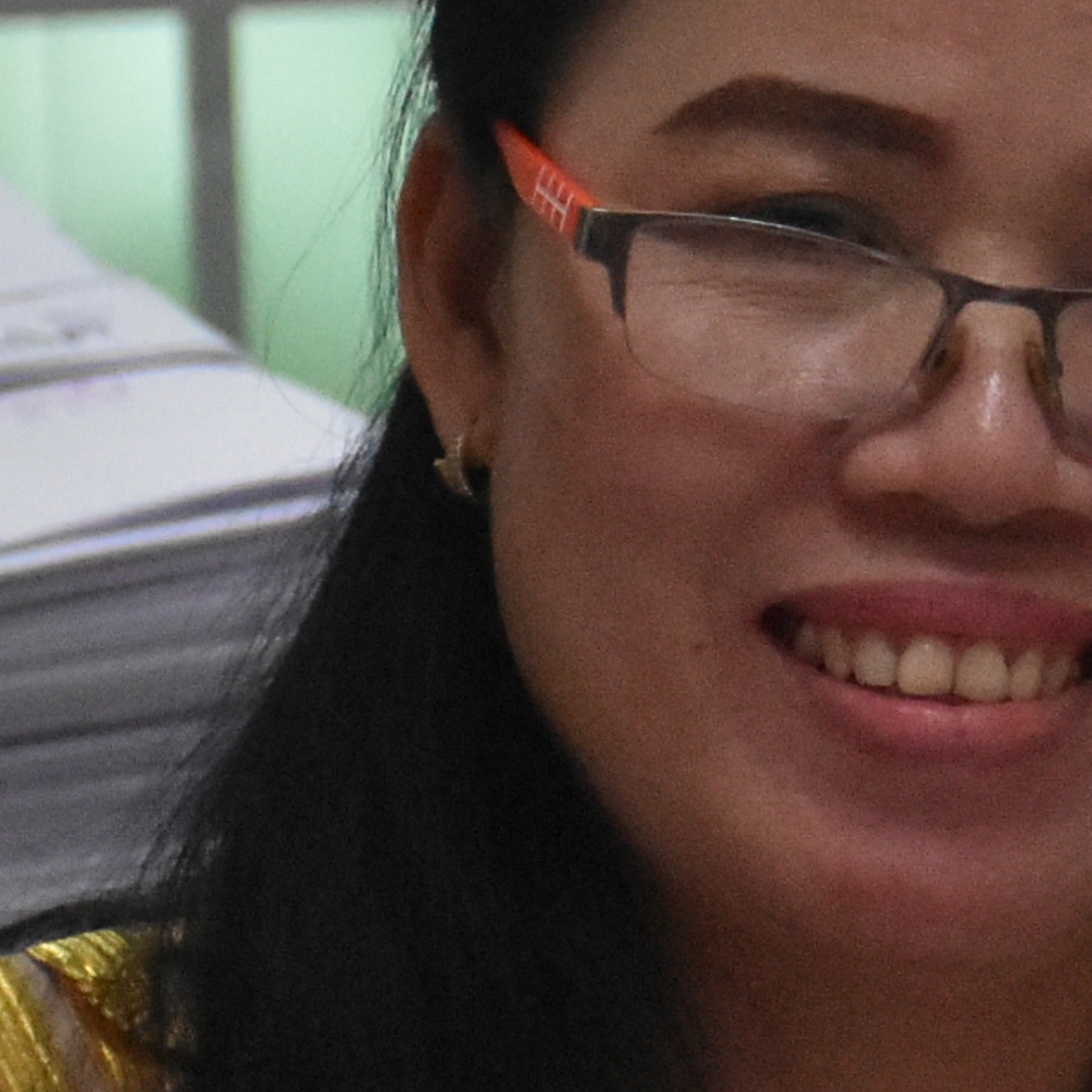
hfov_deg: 3.7
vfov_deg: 3.8
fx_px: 16525
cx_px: 2751
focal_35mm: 463
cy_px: 492
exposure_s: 1/400
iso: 2500
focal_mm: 56
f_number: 5
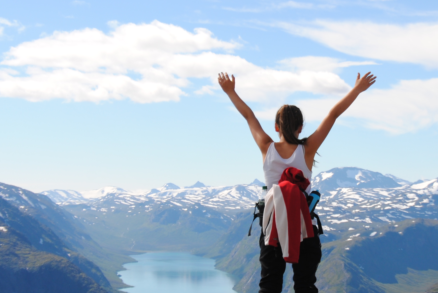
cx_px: 279
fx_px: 1364
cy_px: 167
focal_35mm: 112
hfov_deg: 18.2
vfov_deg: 12.3
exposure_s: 1/250
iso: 100
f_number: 8
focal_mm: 38
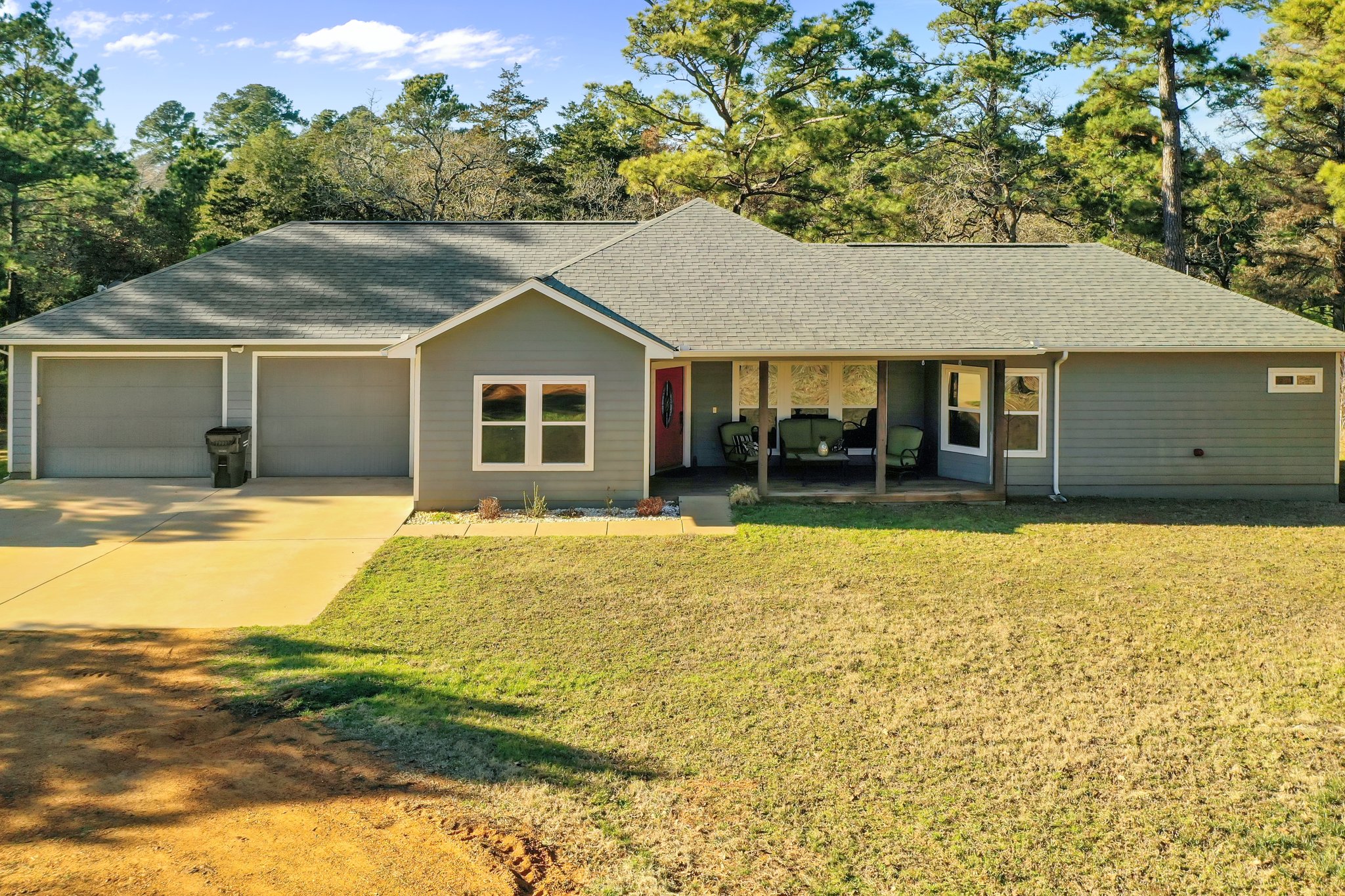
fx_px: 1046
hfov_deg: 65.5
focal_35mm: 28
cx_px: 672
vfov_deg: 46.4
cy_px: 448
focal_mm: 10.26
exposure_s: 1/120
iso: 100
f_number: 4.5
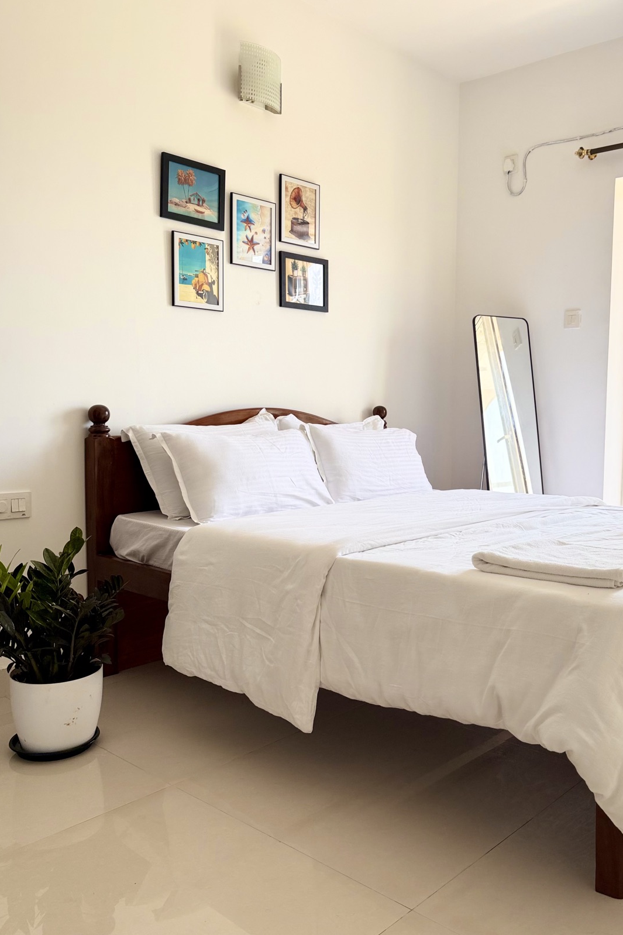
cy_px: 452
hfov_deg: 43.2
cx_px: 401
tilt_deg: -4.4
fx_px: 779
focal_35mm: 30
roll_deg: -1.0
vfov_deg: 61.9
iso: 80
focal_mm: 6.76
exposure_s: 1/298
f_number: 1.78
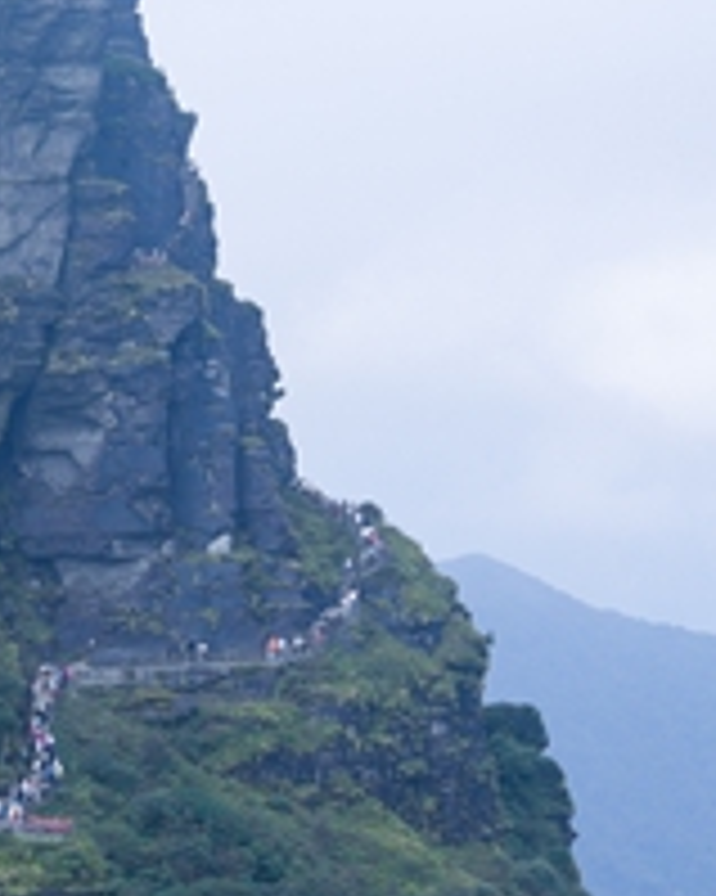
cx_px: -396
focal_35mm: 147
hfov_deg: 10.1
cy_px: 673
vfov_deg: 13.1
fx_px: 3897
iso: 200
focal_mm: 39
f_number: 8
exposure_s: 1/500
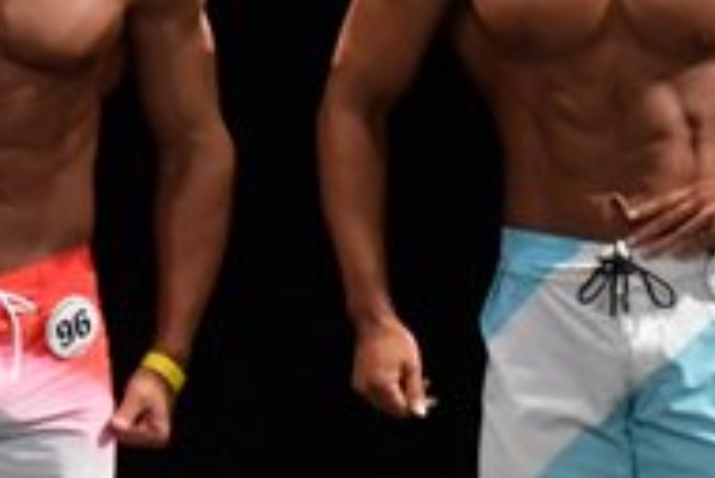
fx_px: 21843
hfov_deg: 1.9
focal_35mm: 1099
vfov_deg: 1.3
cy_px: 486
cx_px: 747
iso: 3200
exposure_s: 1/400
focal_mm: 180
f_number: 5.6
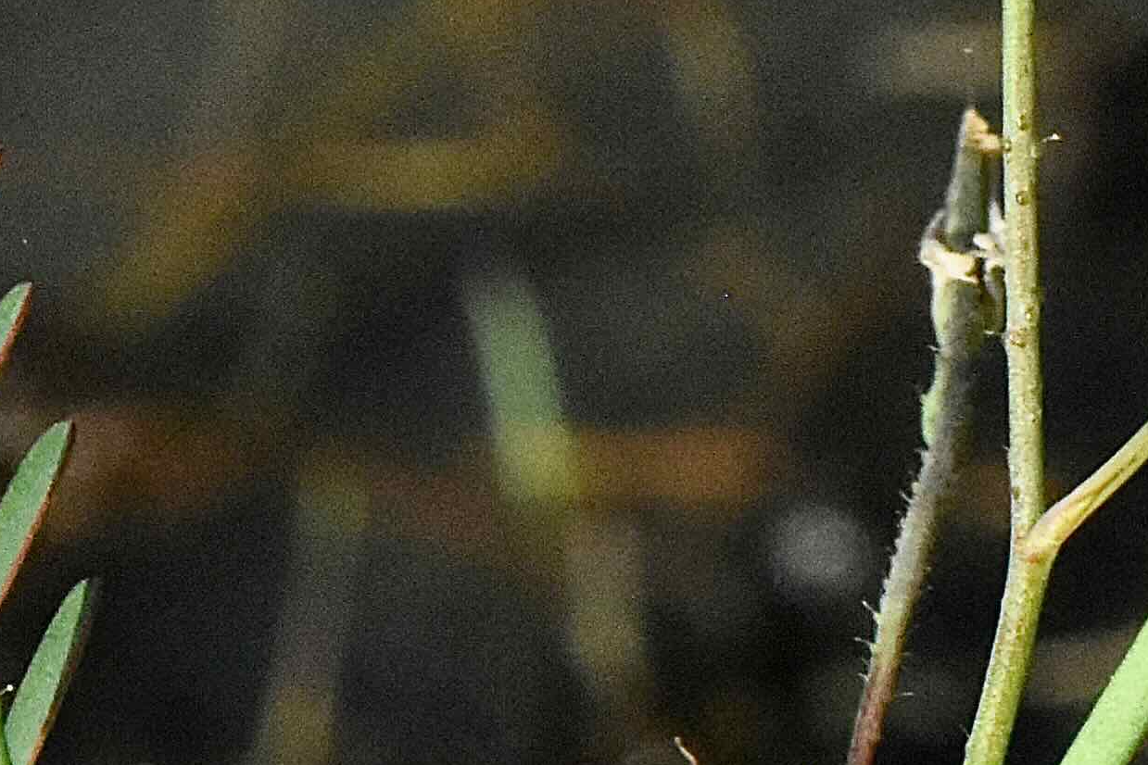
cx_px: 39
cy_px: -172
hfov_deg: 5.2
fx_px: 12736
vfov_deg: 3.4
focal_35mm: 399
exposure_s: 1/1600
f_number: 20
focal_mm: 55
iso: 5000
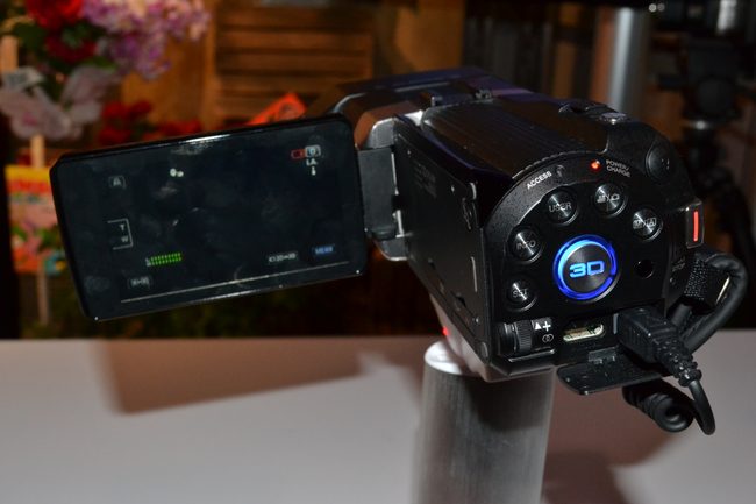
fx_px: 882
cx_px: 378
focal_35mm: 42
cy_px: 252
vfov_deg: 31.9
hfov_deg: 46.4
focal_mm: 28
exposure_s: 1/60
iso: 1600
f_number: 11
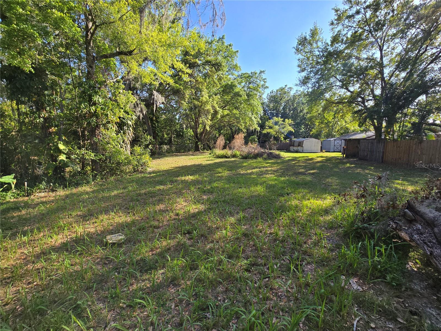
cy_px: 166
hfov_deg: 106.2
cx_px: 220
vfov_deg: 89.9
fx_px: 166
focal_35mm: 13
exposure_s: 1/1047
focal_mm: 2.2
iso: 50
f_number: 2.2
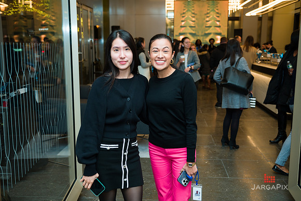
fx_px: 318
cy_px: 100
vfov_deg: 35.0
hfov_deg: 50.7
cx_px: 150
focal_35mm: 38
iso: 400
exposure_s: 1/200
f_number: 4
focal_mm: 38
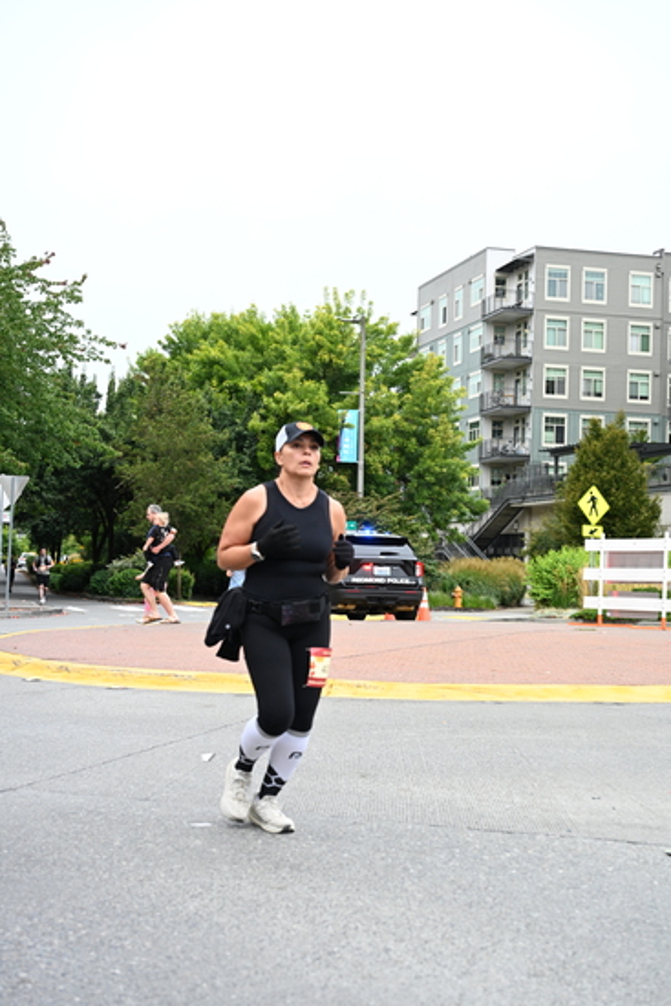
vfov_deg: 37.5
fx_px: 1481
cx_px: 336
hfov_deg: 25.5
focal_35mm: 53
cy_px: 503
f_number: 4
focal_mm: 53
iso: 1600
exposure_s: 1/640
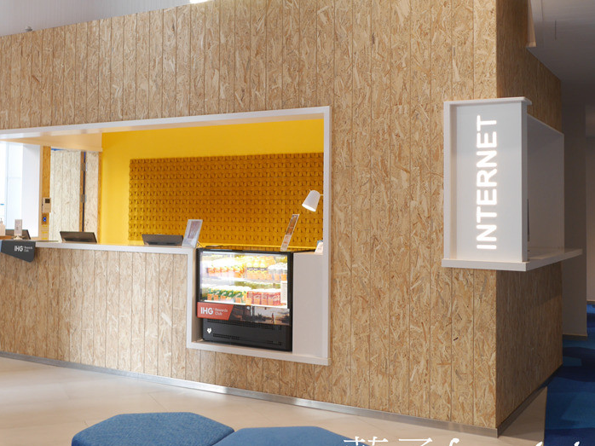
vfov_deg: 33.5
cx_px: 275
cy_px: 183
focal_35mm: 43
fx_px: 739
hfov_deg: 43.8
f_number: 1.7
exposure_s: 1/60
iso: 250
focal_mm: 15
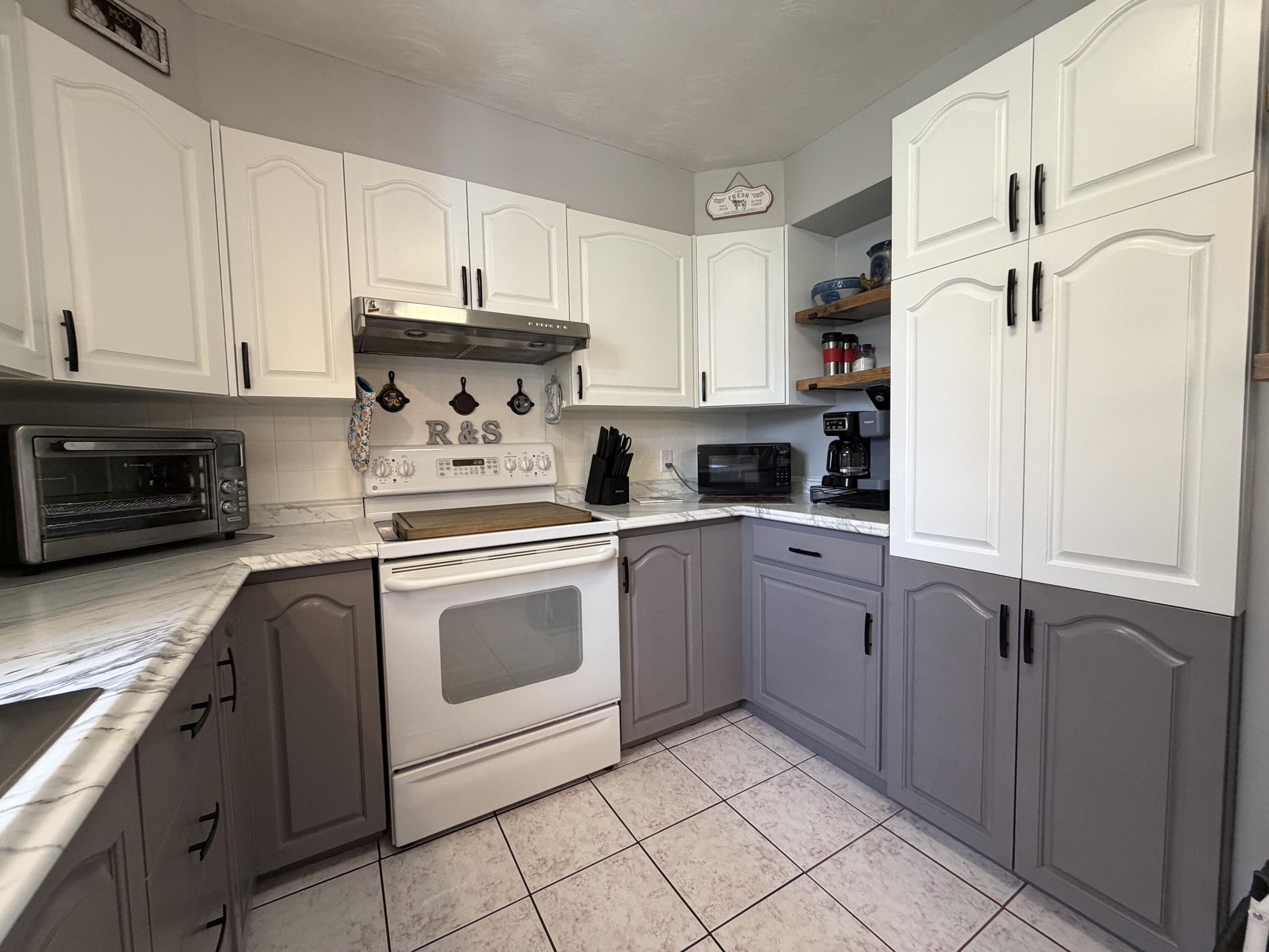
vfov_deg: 85.7
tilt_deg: -4.0
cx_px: 634
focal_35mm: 14
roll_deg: +1.1
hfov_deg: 102.1
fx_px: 513
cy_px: 476
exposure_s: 1/60
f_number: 2.2
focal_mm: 2.22
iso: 200
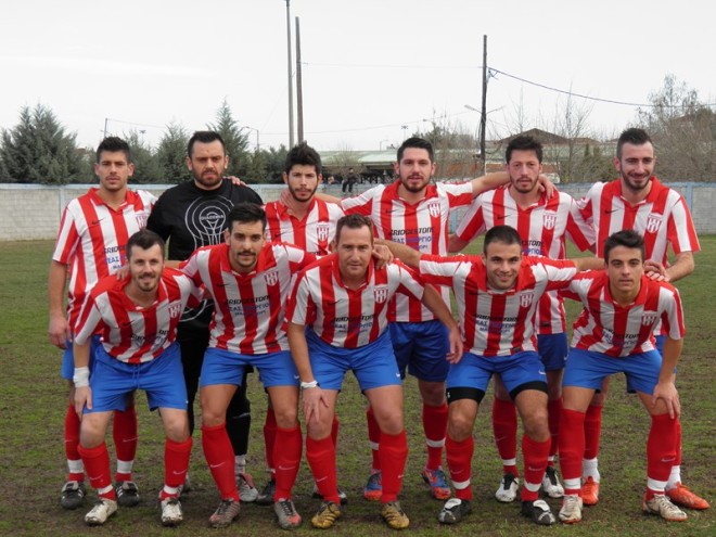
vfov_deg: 20.2
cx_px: 358
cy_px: 268
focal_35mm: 73
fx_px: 1510
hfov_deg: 26.7
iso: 50
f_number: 5.5
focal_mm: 13.2
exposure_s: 1/100
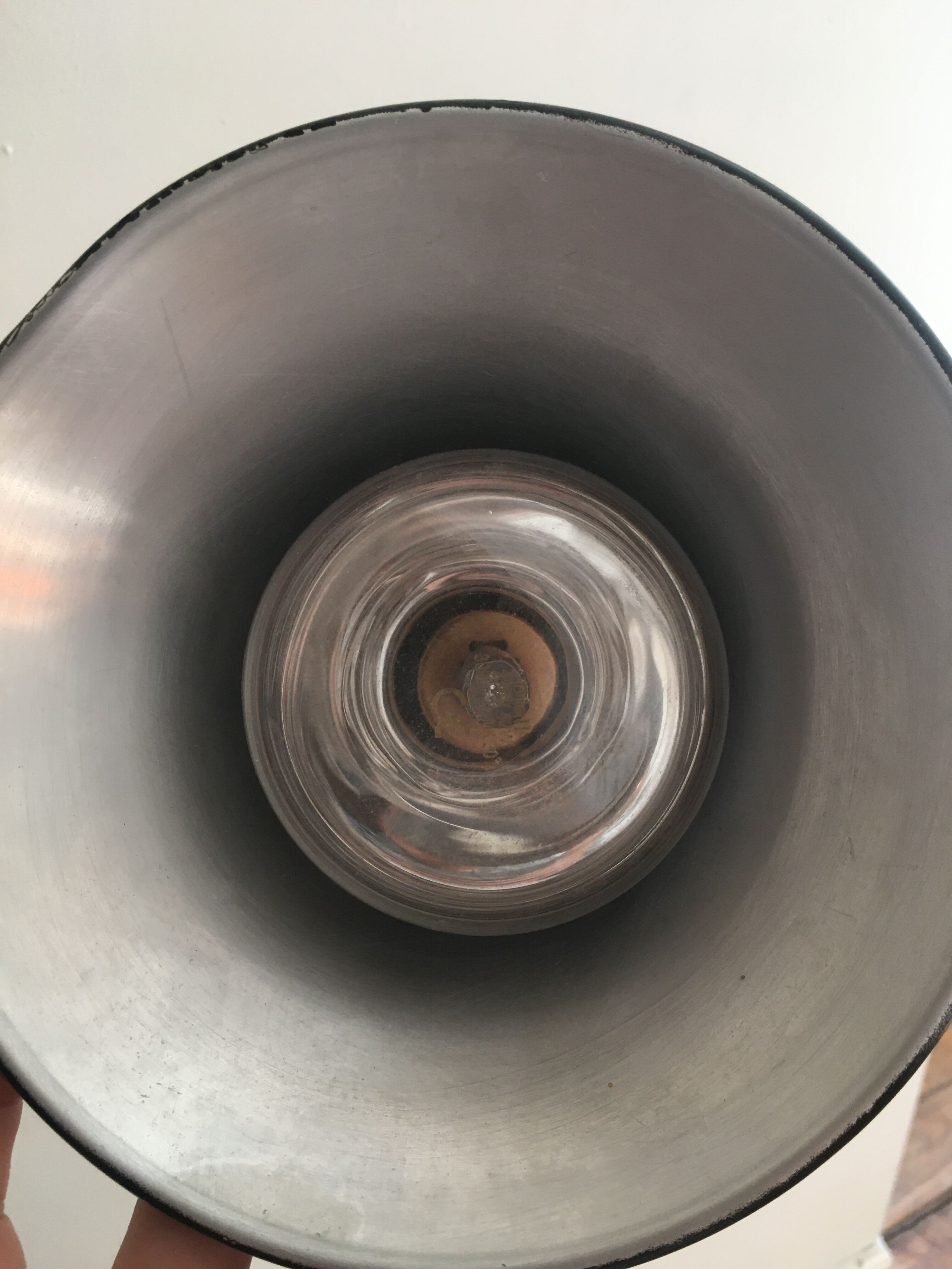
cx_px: 476
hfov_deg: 48.2
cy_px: 634
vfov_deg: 61.7
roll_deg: -1.1
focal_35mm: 29
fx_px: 1063
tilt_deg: -26.4
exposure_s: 1/33
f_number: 2.2
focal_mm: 4.15
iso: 50
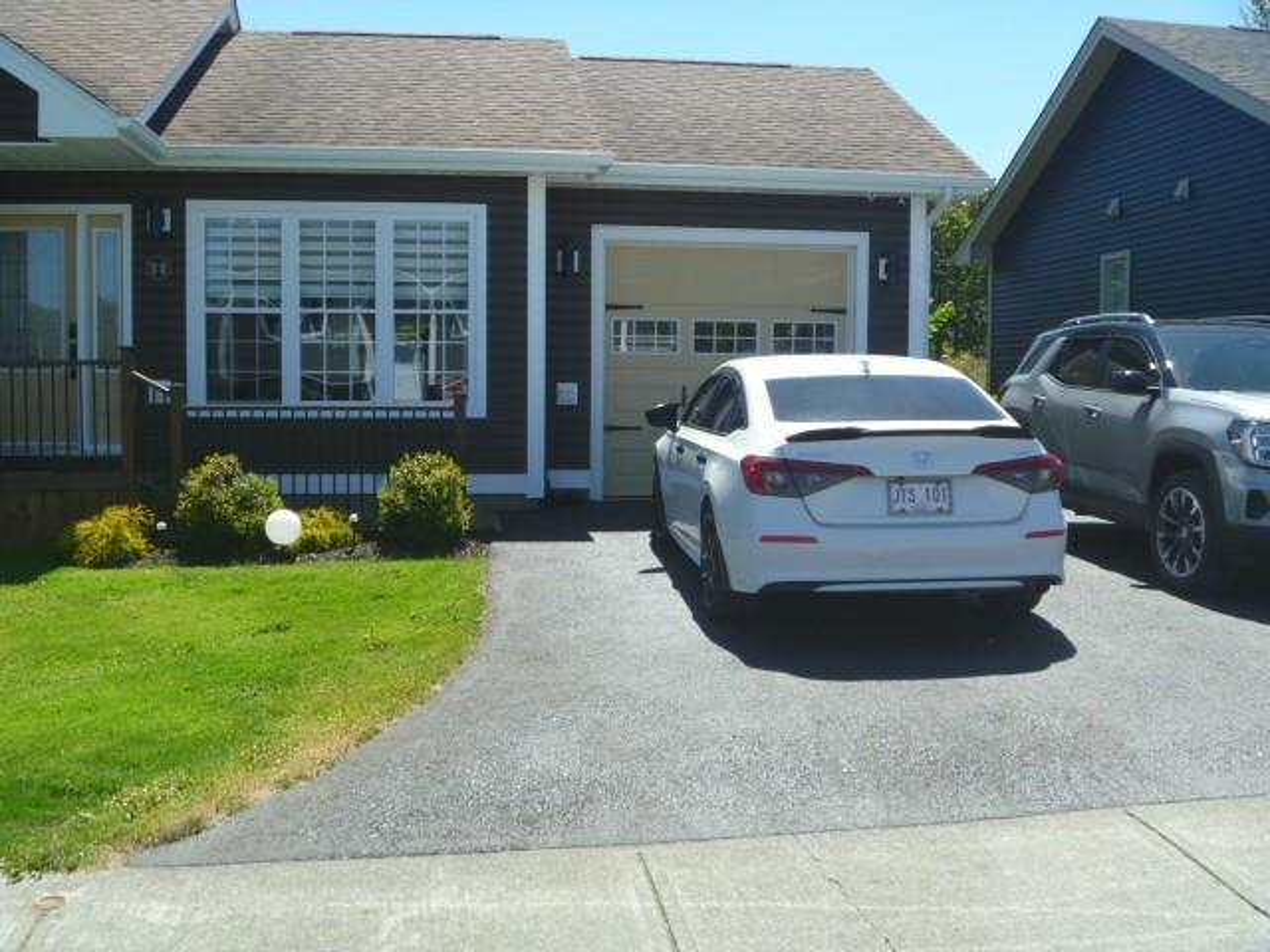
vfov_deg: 40.7
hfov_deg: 52.6
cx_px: 635
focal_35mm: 35
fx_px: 1284
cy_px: 476
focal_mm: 6.3
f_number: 4.5
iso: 80
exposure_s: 1/250
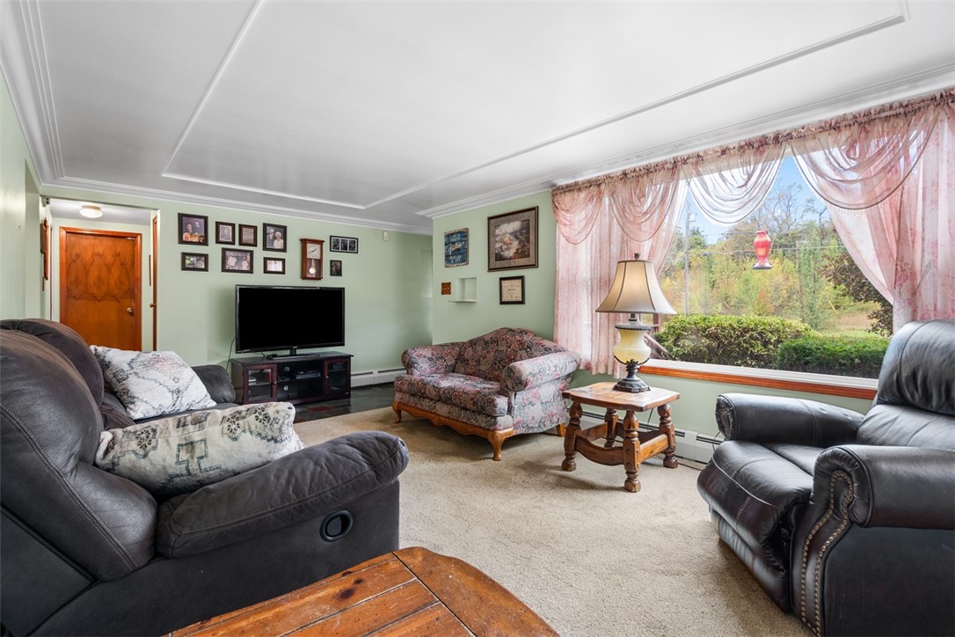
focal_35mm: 16
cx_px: 478
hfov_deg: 96.7
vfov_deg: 73.7
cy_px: 318
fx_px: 424
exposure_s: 1/3
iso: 400
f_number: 8
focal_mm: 16
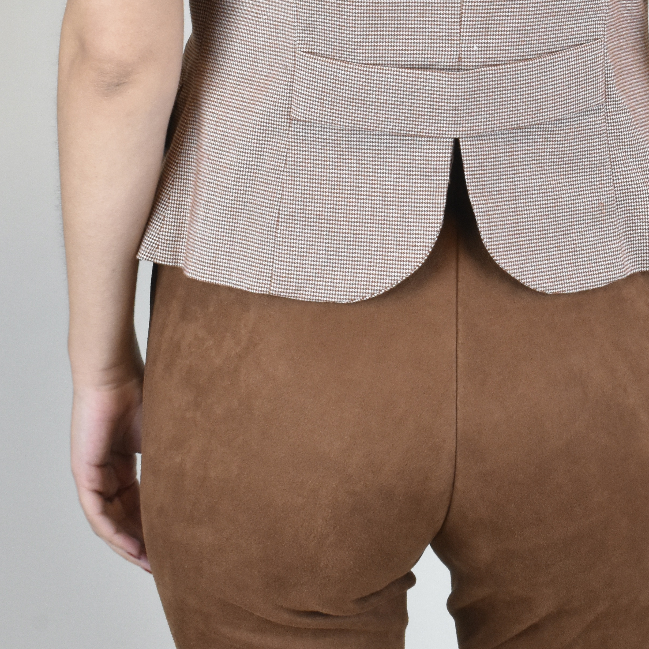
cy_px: -55
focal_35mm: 101
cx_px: 358
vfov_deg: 16.7
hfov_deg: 17.2
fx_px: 2142
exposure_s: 1/50
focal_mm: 32
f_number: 13
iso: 1600
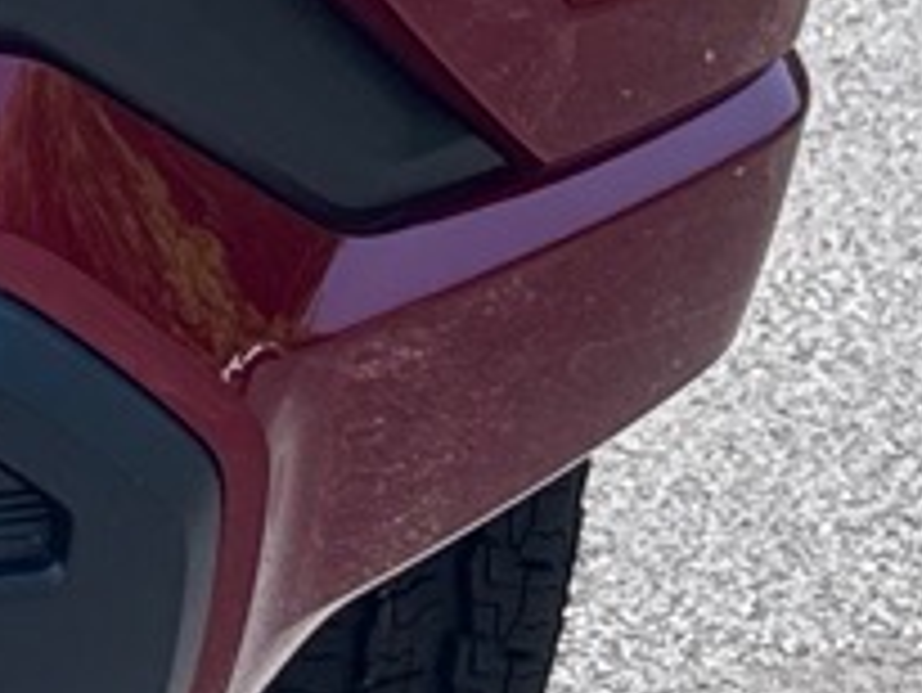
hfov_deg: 8.7
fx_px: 4984
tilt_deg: -13.7
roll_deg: +1.3
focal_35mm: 187
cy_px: -590
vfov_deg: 7.7
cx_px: -1831
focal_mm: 6.76
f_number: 1.78
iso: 80
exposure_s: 1/1901
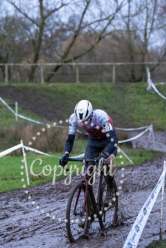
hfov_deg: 11.3
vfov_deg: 16.9
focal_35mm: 121
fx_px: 837
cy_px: 124
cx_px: 83
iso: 5000
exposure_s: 1/500
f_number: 4
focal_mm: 121
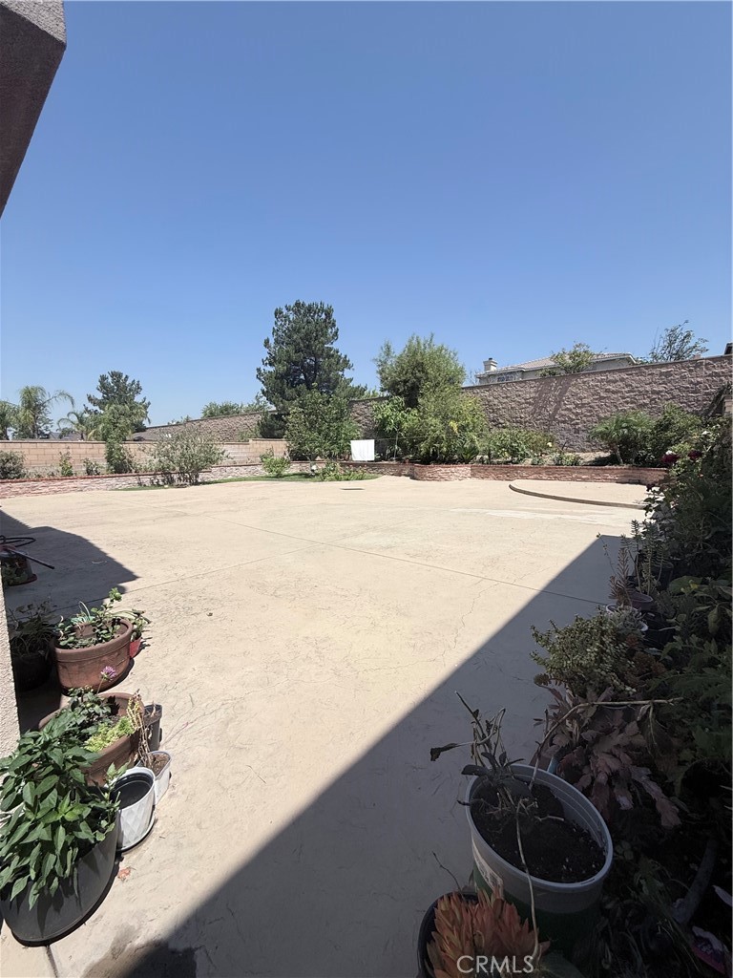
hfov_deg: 85.7
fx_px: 395
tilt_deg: -4.6
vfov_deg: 102.1
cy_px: 489
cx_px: 366
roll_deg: -0.3
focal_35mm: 14
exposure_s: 1/3289
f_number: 2.2
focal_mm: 2.22
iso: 50
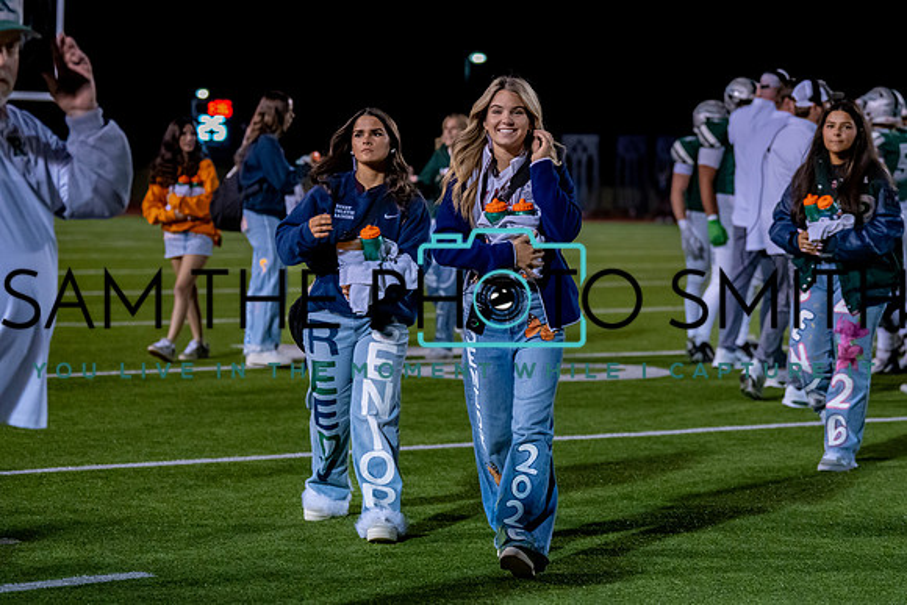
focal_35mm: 106
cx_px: 510
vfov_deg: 12.9
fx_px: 2672
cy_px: 238
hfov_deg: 19.3
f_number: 2.8
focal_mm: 82
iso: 3200
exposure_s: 1/1000
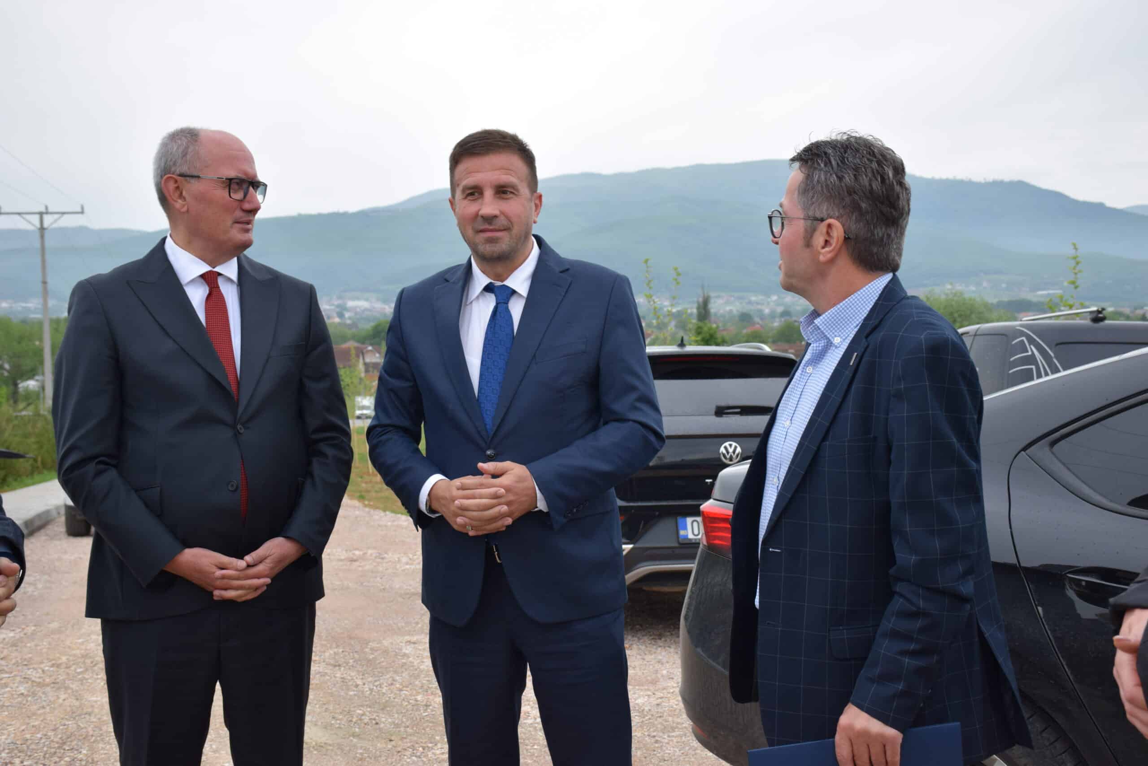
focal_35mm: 48
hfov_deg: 41.1
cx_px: 574
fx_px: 1531
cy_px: 383
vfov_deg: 28.1
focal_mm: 32
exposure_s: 1/250
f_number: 8
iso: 400
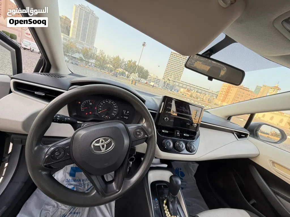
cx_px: 145
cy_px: 108
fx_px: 117
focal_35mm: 14
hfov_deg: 102.1
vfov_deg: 85.7
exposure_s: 1/99
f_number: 2.2
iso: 80
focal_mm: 2.22
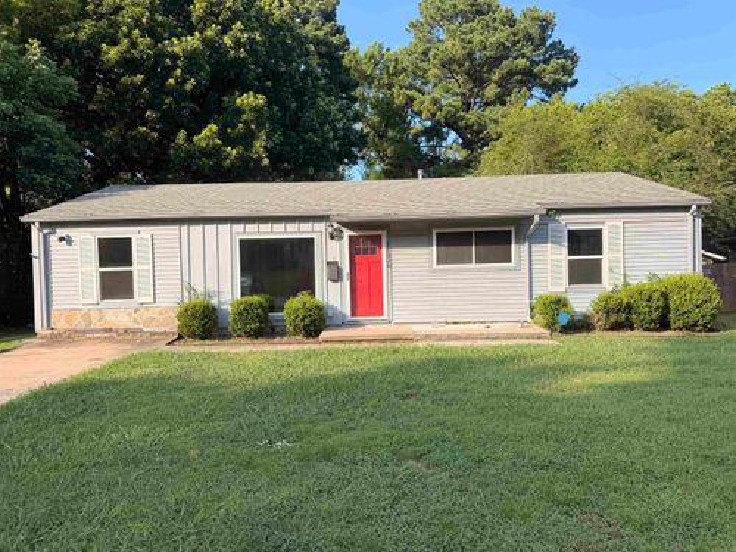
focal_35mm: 24
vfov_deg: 56.8
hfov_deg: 71.6
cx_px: 368
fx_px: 510
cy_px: 276
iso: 80
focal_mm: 6.76
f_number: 1.78
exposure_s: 1/1689
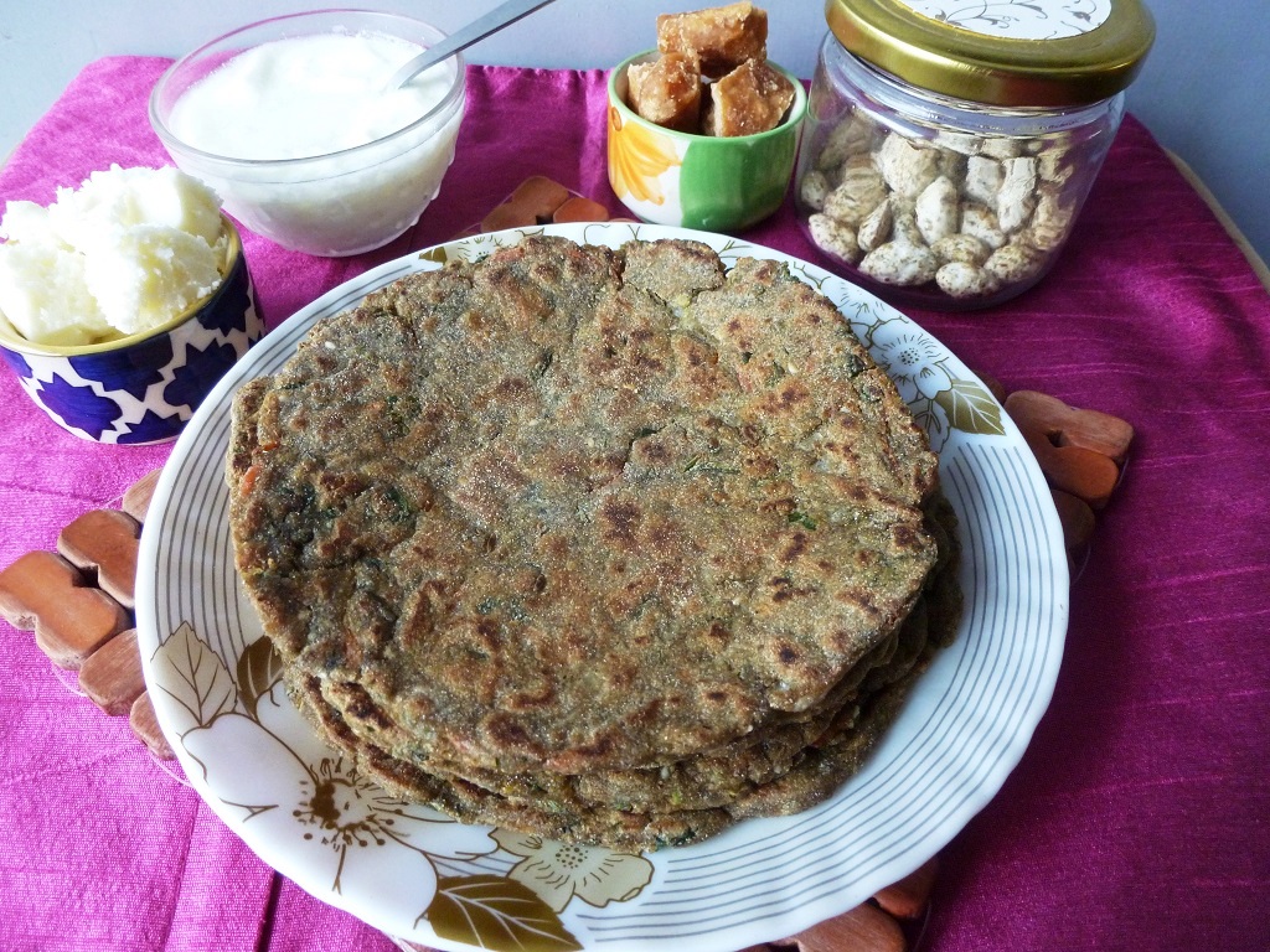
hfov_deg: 71.6
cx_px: 635
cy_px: 476
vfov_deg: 56.8
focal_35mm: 24
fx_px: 881
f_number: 3.3
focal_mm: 4.3
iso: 400
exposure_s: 1/60
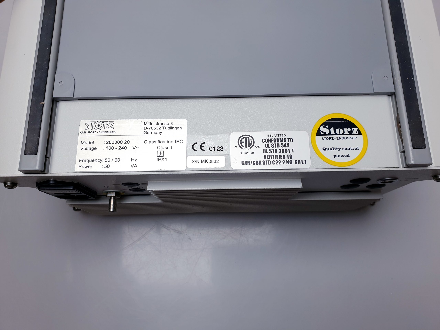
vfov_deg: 53.1
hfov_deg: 67.3
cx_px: 220
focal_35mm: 26
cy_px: 165
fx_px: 330
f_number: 2.4
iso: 50
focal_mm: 4.3
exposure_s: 1/106
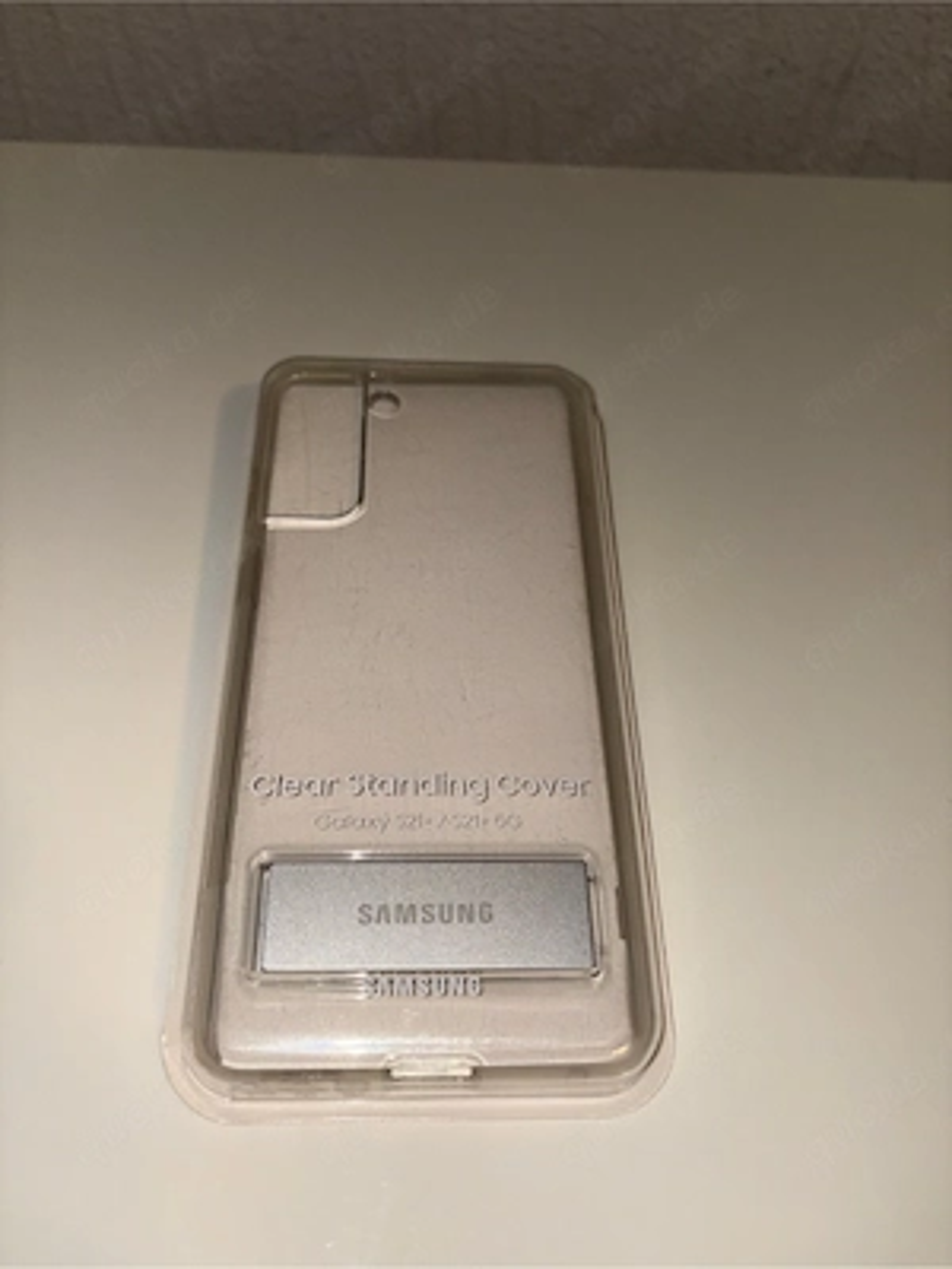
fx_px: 953
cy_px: 634
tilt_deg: -53.0
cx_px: 476
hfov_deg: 53.1
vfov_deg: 67.3
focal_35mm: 26
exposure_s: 1/57
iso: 32
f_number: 1.6
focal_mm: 5.96
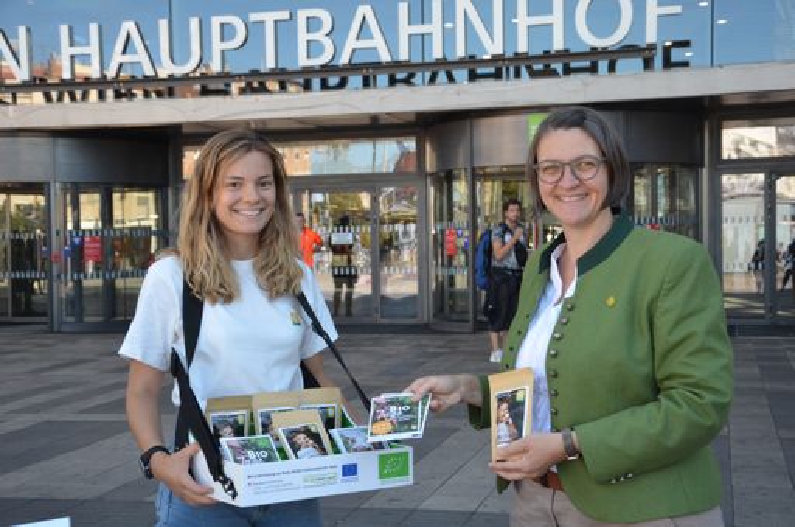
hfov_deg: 37.9
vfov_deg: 25.6
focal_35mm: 52
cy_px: 264
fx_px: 1157
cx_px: 398
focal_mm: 35
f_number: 5.6
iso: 200
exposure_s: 1/125
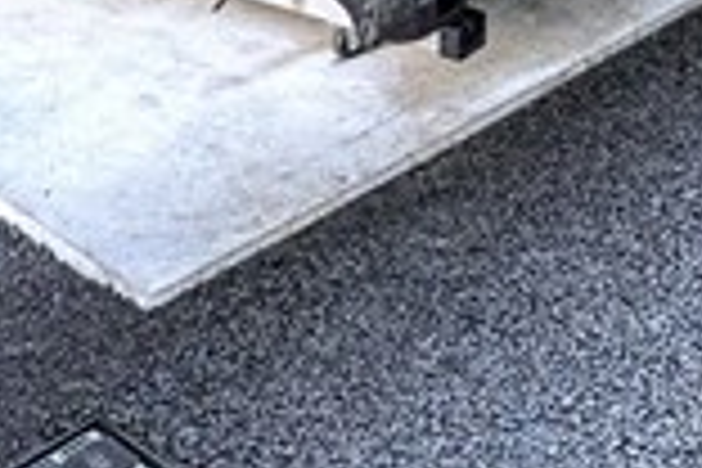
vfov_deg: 11.0
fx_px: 1794
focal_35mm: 92
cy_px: -839
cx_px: 788
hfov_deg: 21.0
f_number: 10
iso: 8000
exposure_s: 1/60
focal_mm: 14
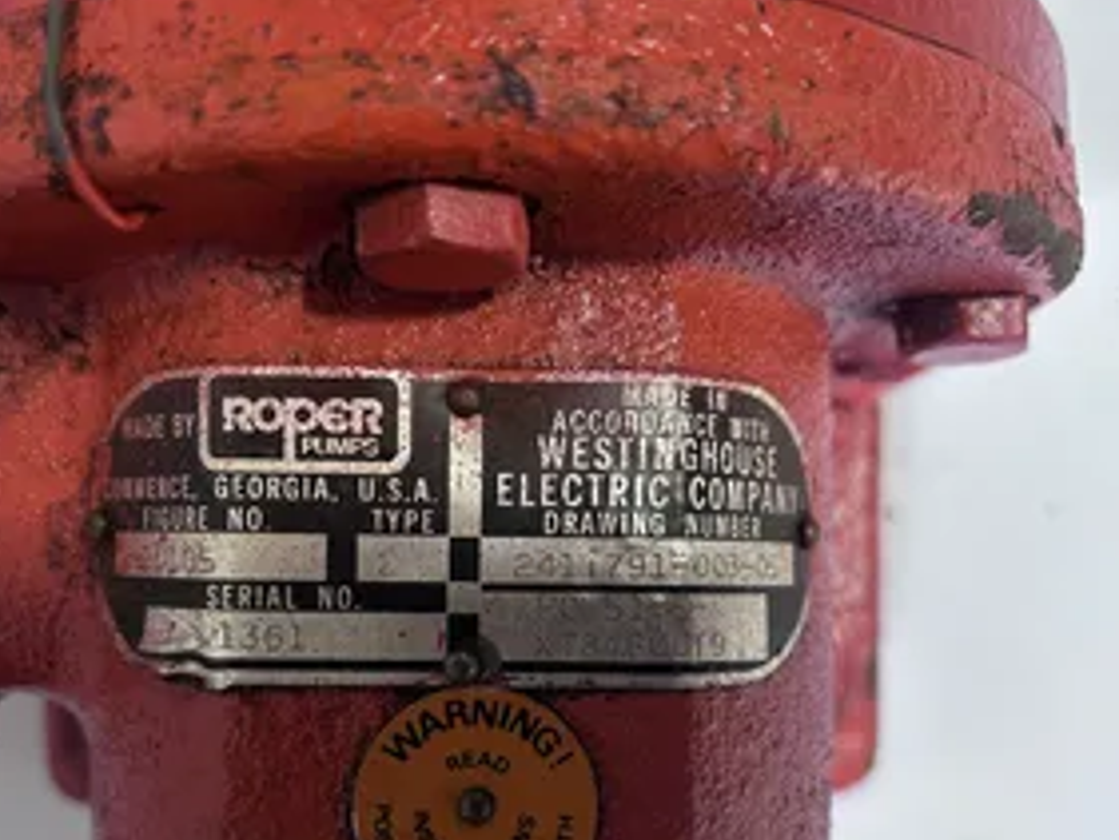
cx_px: 494
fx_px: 1197
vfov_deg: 38.2
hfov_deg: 50.0
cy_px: 565
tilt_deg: -88.2
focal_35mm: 37
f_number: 1.5
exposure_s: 1/60
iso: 100
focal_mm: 5.7
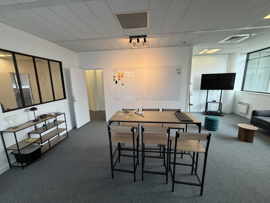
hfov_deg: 102.1
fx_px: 109
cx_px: 135
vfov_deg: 85.7
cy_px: 102
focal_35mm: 14
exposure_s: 1/100
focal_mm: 2.22
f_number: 2.2
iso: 160
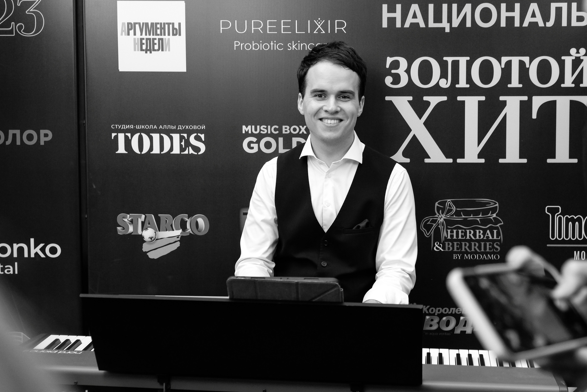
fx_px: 913
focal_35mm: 56
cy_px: 178
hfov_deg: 35.6
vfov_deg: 24.2
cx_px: 309
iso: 2000
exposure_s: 1/160
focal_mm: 34.3
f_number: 4
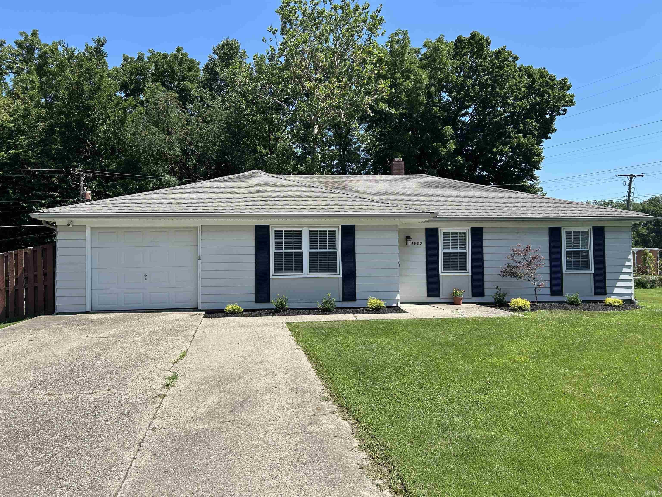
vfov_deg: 53.1
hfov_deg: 67.3
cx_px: 331
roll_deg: +0.5
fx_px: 497
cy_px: 248
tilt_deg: +1.6
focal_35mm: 26
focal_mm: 5.7
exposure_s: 1/3257
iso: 50
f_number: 1.5
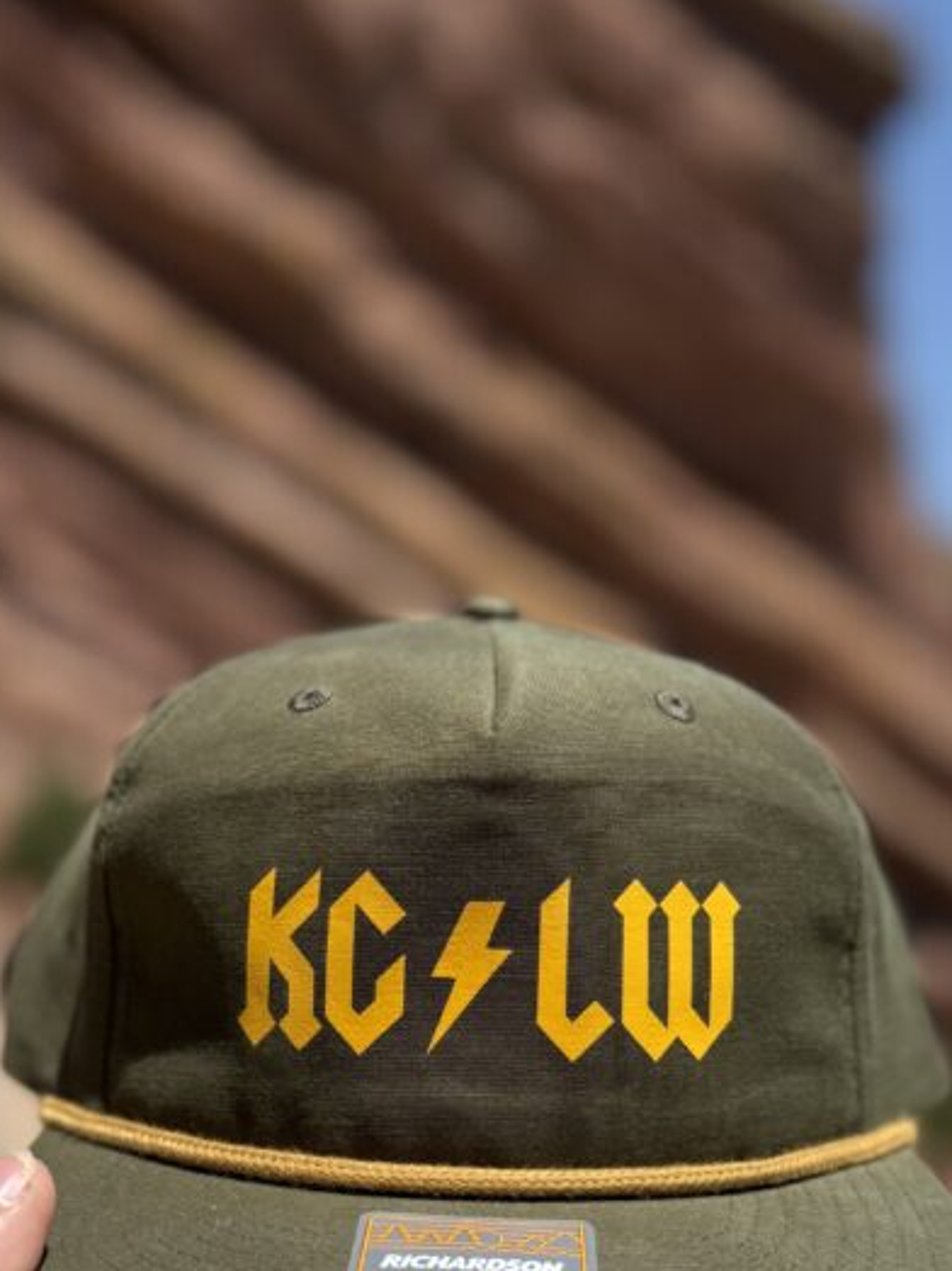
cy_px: 962
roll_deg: +1.7
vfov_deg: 39.3
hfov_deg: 30.9
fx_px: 1724
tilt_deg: -3.9
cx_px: 488
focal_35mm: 47
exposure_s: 1/6173
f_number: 1.78
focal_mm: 6.76
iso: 80
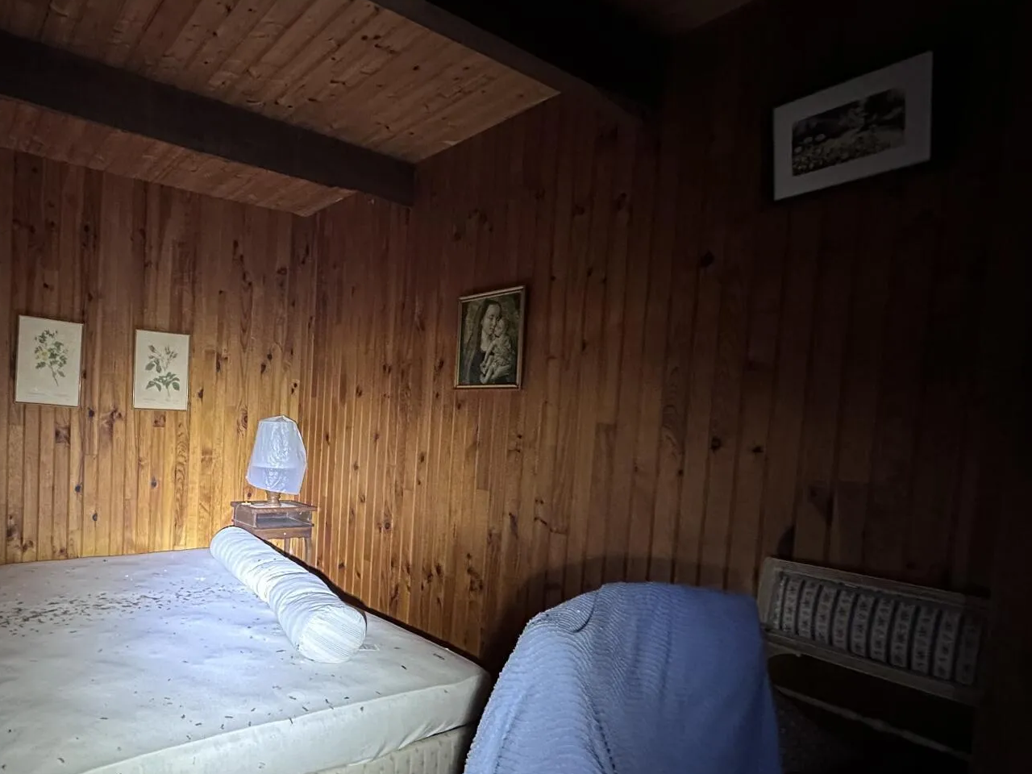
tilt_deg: -4.1
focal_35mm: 21
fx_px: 626
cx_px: 277
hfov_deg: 74.2
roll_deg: -2.5
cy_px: 456
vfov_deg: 63.0
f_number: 2.2
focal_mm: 2.22
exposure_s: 1/60
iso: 640
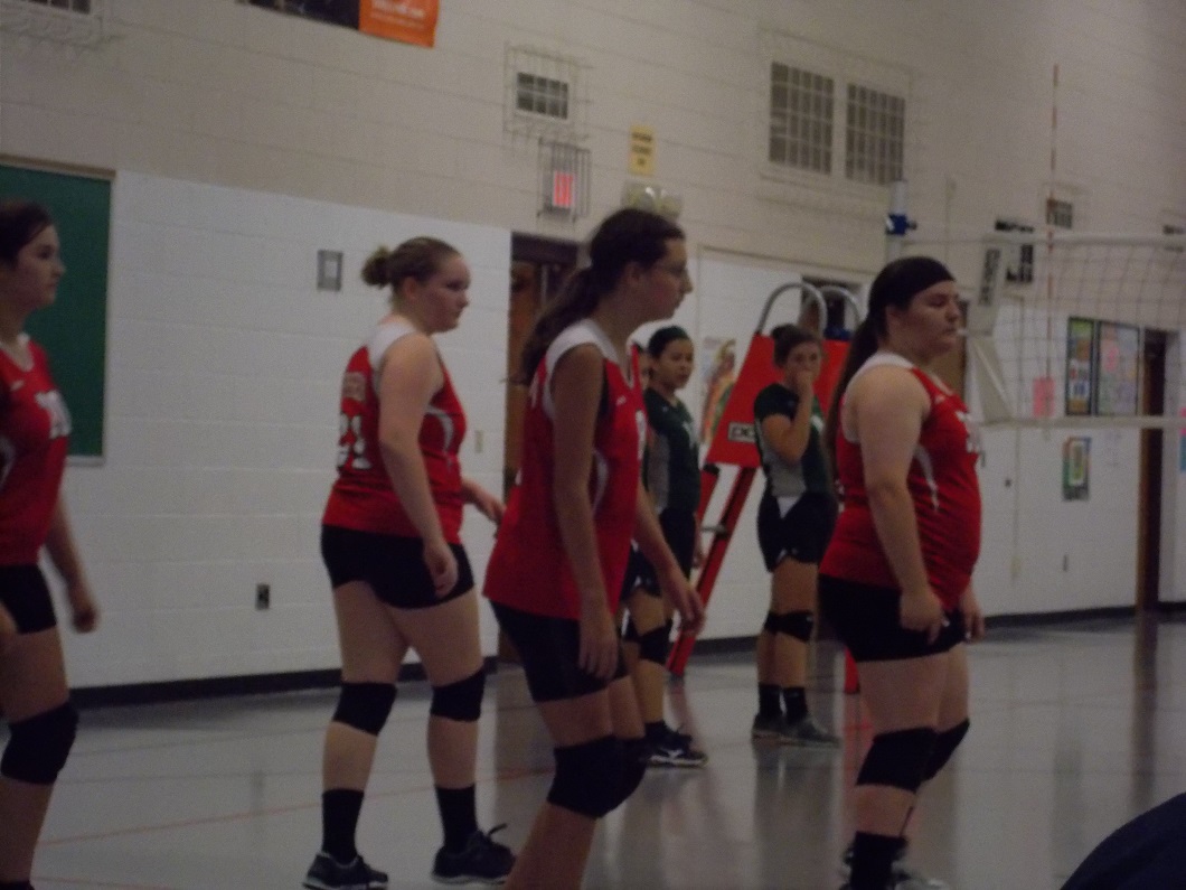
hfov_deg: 17.4
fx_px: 3872
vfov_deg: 13.1
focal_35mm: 113
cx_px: 593
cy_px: 445
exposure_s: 1/60
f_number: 6
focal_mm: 20.1
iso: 800
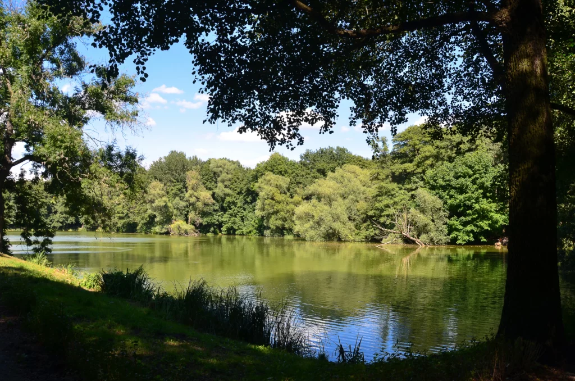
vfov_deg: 47.7
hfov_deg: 67.5
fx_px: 430
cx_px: 288
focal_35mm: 27
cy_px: 190
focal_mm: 18
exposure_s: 1/80
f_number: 10
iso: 200
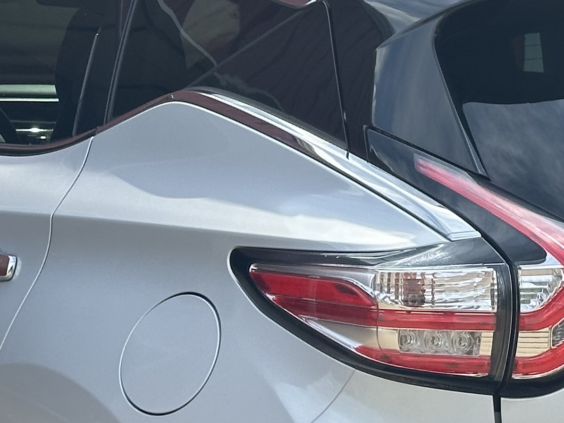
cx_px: 370
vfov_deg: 9.1
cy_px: 368
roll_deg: -2.4
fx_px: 2639
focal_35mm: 162
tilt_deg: -9.5
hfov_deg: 12.2
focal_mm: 6.86
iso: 64
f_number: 1.78
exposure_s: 1/2160
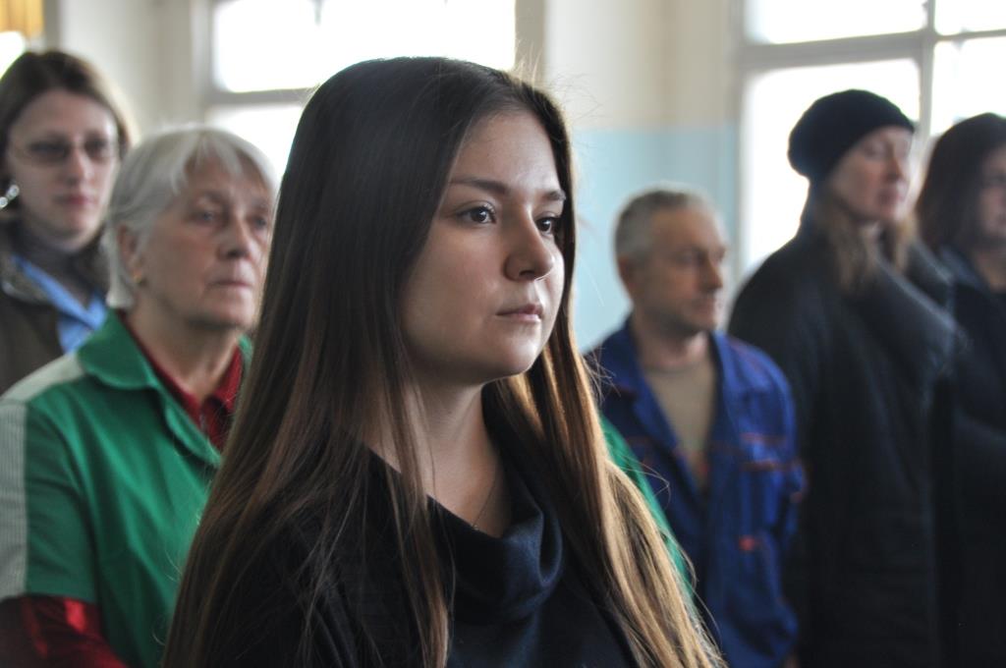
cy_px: 334
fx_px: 3768
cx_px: 503
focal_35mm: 135
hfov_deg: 15.2
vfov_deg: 10.1
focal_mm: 90
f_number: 5.3
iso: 640
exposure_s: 1/80
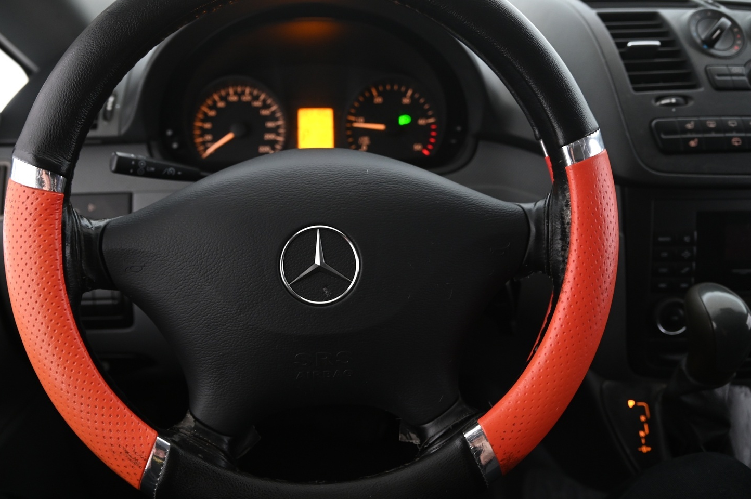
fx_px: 563
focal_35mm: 27
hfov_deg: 67.4
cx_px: 349
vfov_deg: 47.8
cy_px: 222
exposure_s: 1/15
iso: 2000
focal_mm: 24
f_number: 4
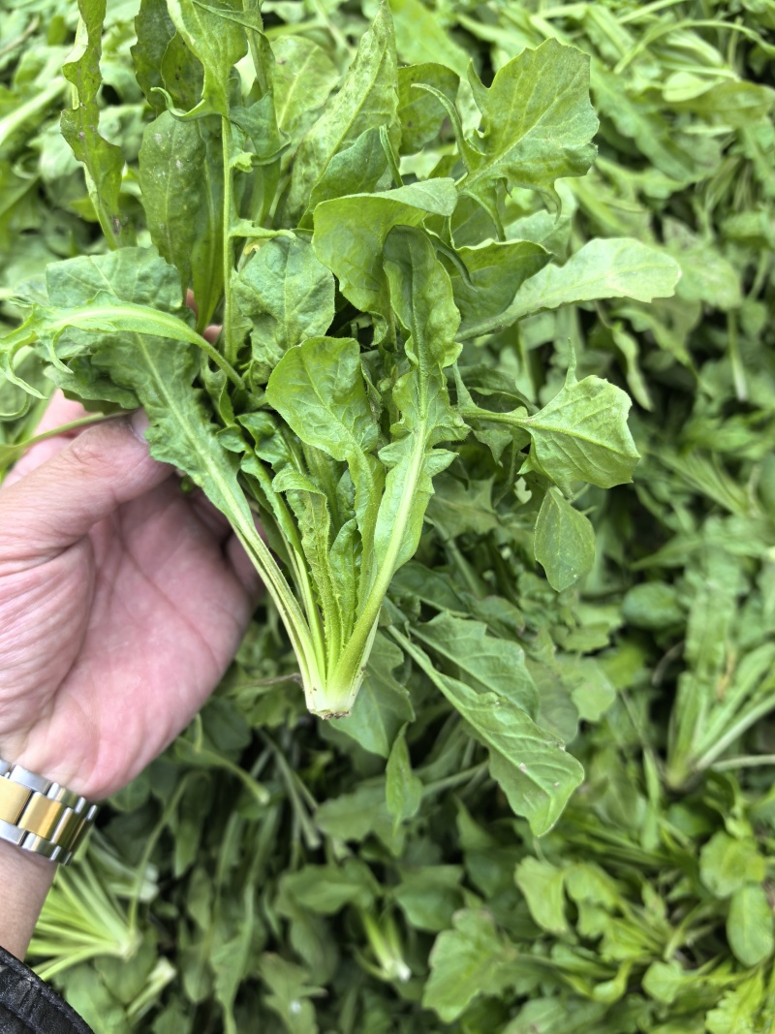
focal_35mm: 27
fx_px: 806
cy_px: 517
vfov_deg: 65.3
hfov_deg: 51.3
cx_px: 388
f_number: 2
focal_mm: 6.98
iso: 400
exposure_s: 1/1063
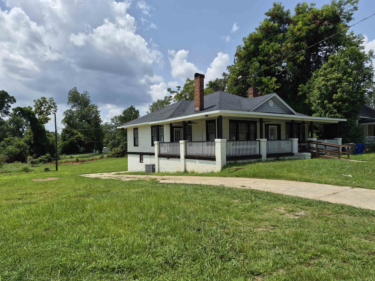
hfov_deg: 73.9
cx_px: 188
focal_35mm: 23
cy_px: 140
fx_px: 249
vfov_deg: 58.9
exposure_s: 1/7696
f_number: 1.8
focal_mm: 5.4
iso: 80
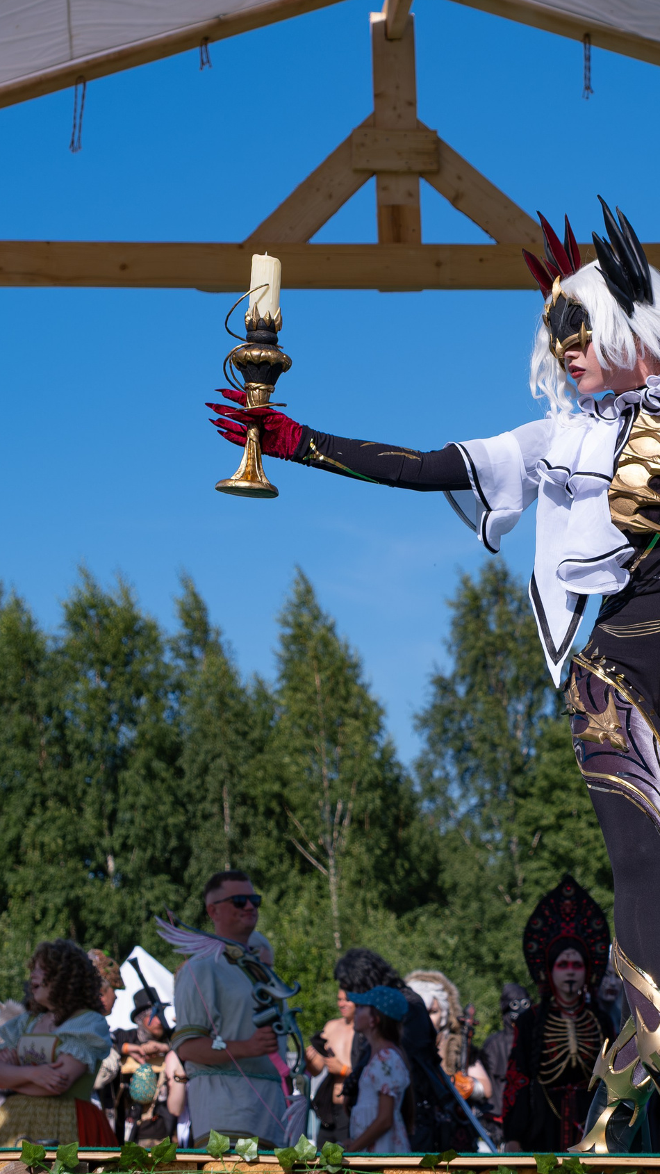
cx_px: 542
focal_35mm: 105
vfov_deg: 20.4
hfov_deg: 11.5
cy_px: 622
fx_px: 3267
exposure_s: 1/1600
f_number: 4
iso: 160
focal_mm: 41.4
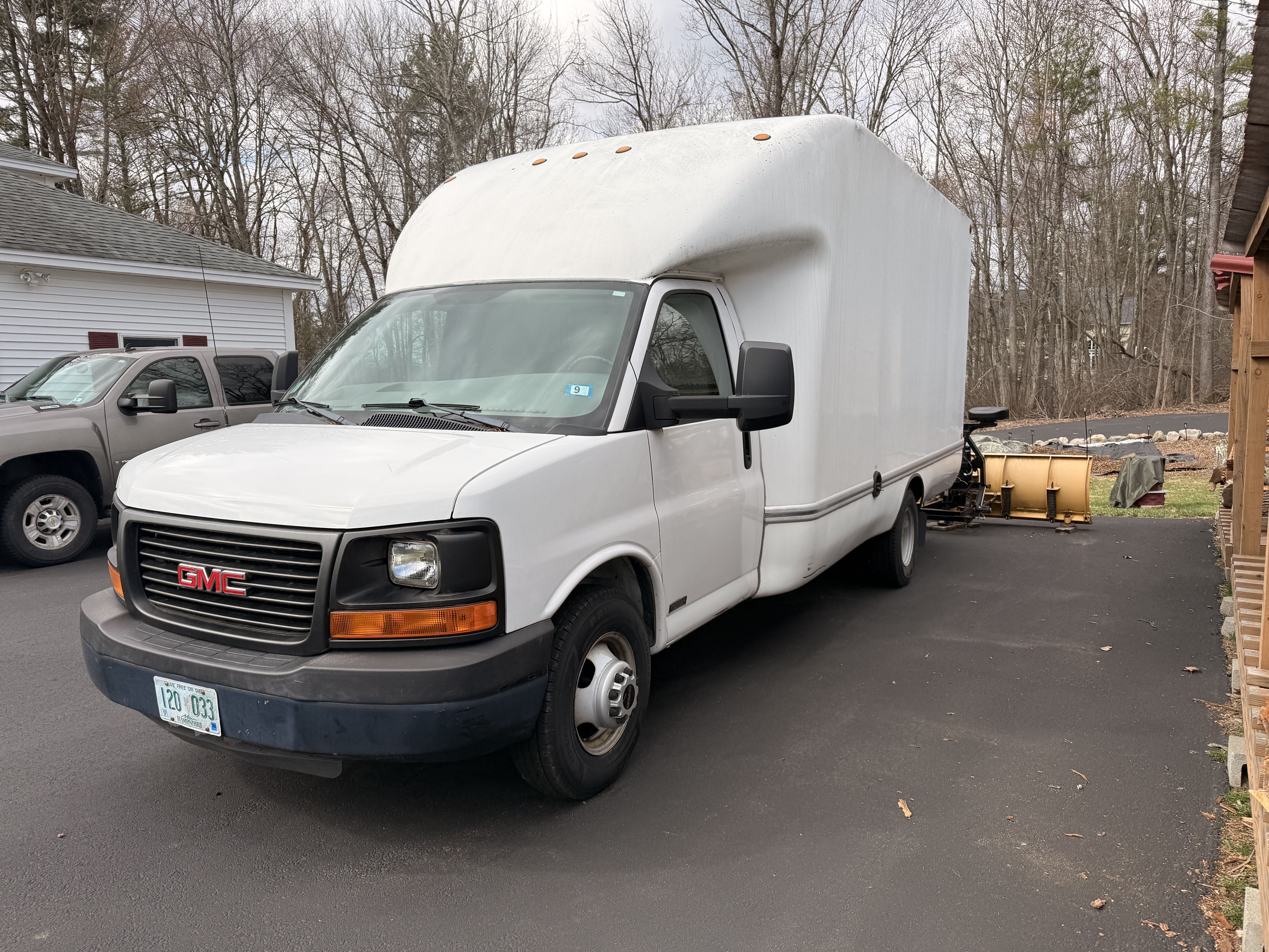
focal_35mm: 24
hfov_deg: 71.6
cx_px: 634
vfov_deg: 56.8
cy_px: 476
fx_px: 880
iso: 80
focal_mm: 6.76
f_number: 1.78
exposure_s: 1/3021
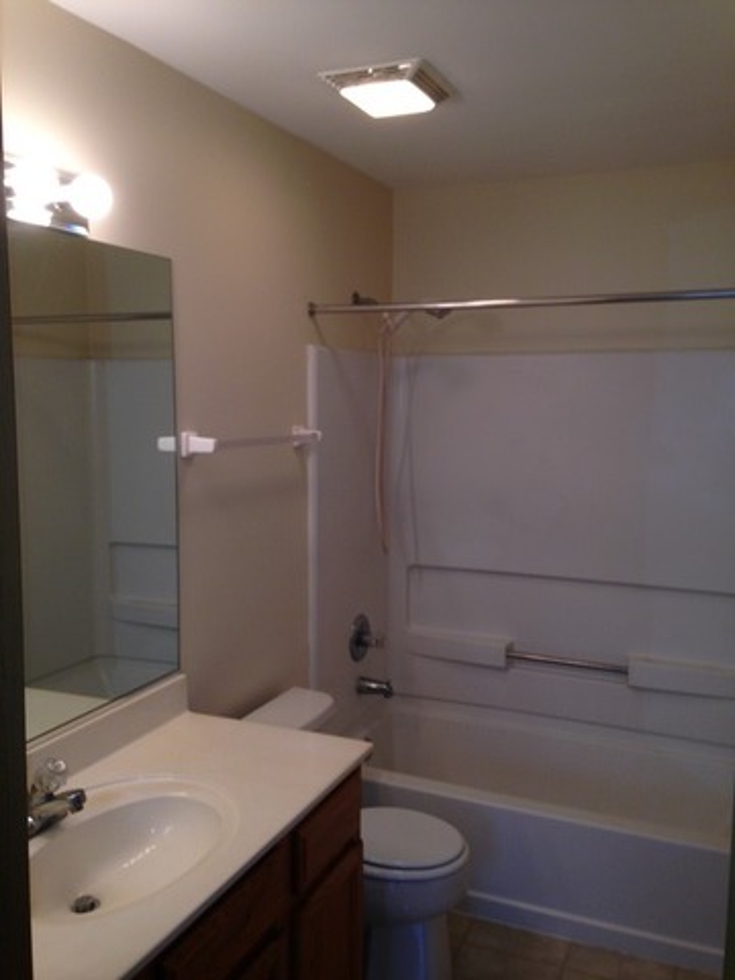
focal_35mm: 33
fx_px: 934
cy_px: 490
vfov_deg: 55.4
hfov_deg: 42.9
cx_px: 368
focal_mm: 4.12
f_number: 2.4
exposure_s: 1/22
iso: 50
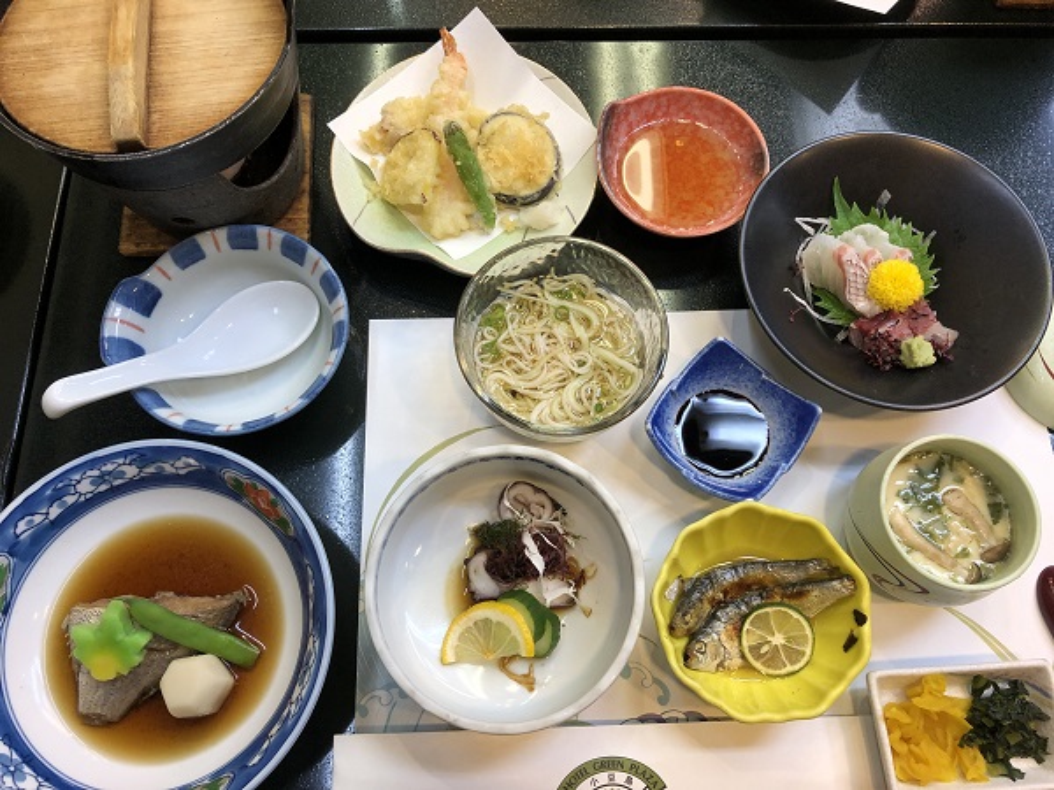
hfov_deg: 63.4
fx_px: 853
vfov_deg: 49.7
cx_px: 527
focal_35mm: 28
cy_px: 395
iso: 25
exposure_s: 1/40
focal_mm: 3.99
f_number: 1.8
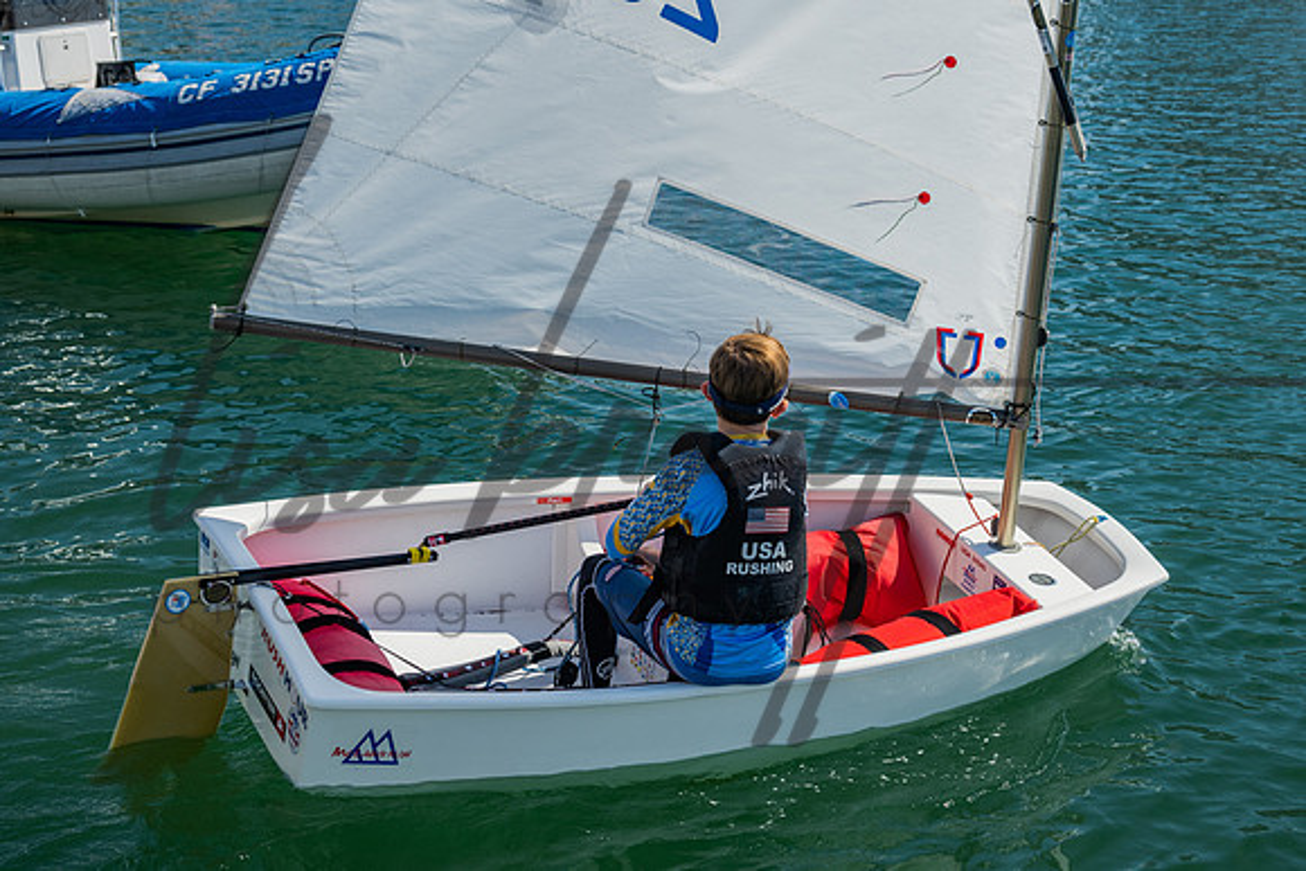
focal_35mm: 70
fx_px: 2525
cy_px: 425
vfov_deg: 19.6
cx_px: 623
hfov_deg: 29.0
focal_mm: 51
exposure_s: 1/250
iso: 100
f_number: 5.6
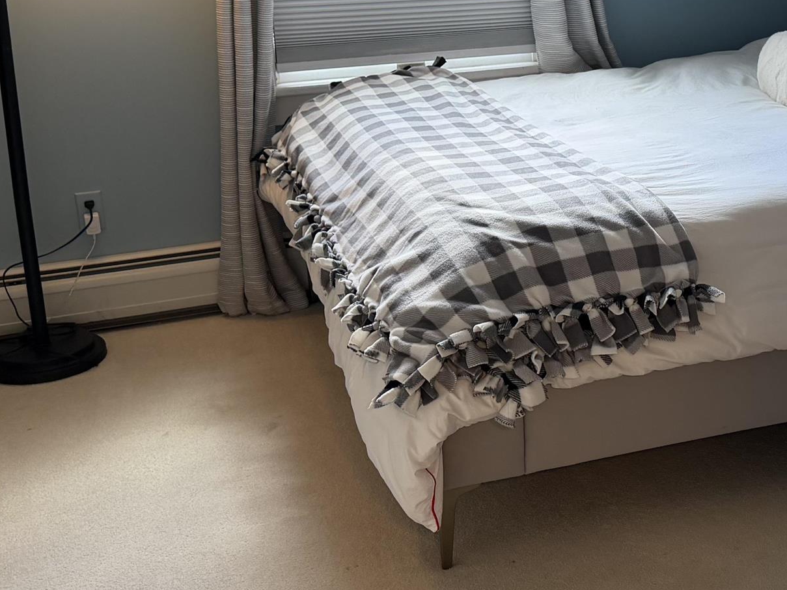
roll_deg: +0.9
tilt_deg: -17.5
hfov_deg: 30.9
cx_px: 631
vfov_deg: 23.9
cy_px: 180
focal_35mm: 61
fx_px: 1386
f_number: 1.78
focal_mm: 6.76
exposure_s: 1/120
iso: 160
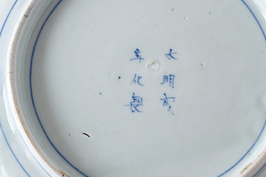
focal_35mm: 144
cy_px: 73
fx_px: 1063
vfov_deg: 9.5
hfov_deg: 14.3
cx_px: 150
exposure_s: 1/15
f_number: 5.6
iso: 200
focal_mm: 55
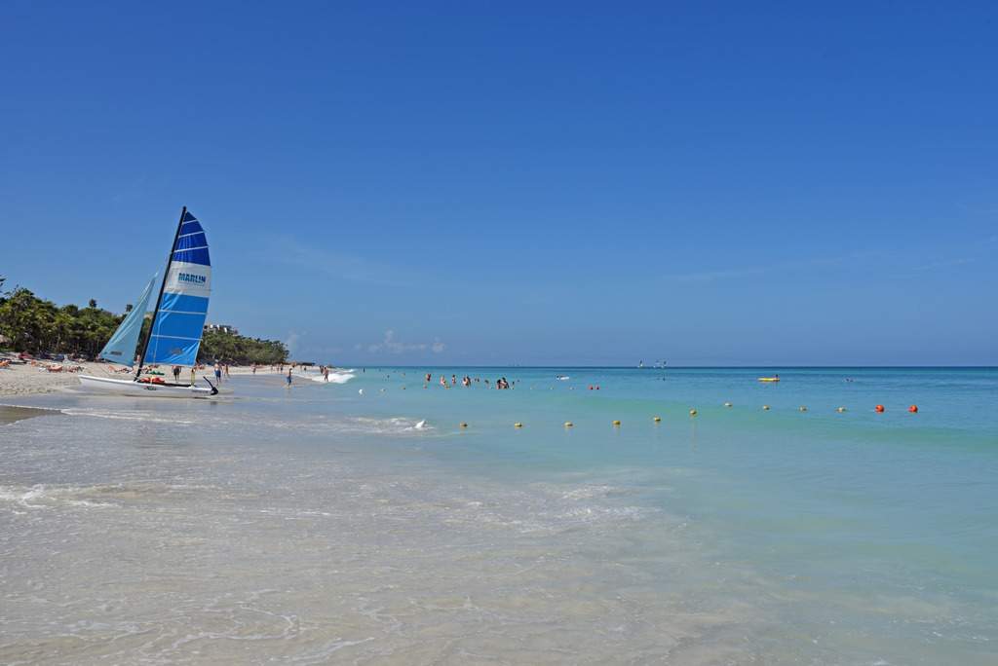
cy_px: 333
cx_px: 499
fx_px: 832
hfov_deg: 61.9
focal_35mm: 30
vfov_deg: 43.7
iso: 100
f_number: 14
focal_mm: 30
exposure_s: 1/160
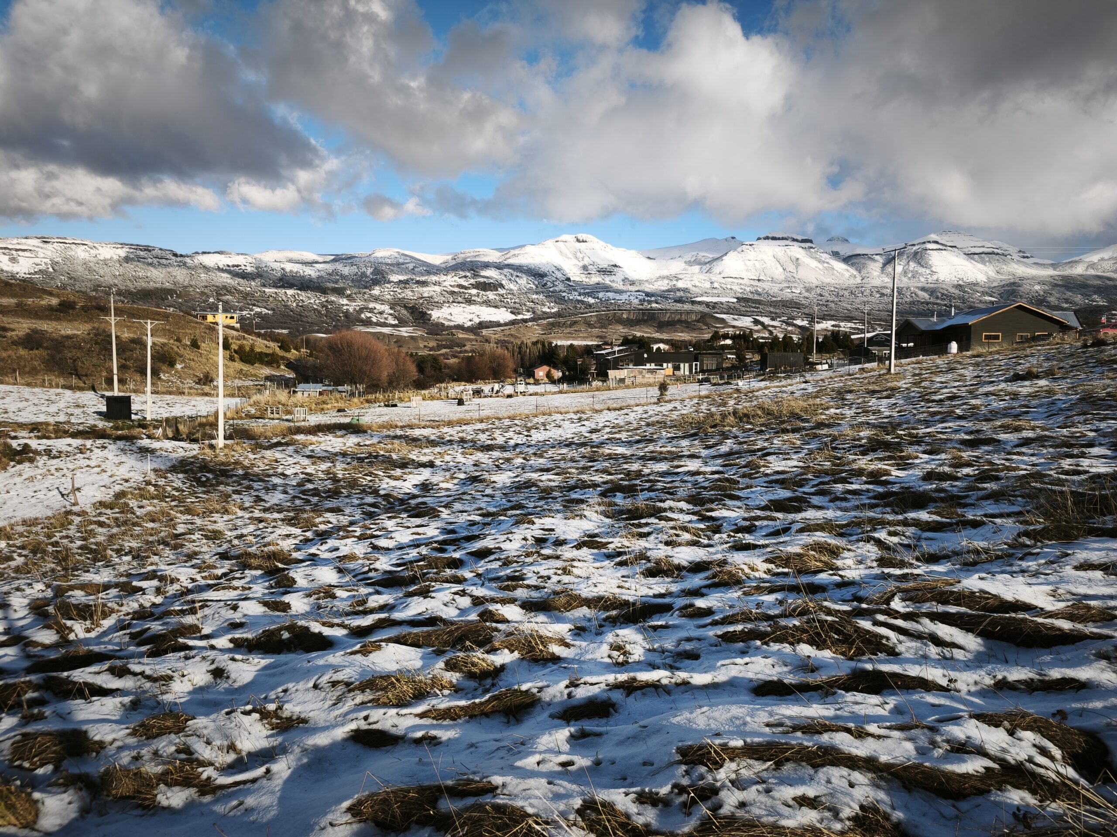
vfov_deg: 58.9
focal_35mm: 23
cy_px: 418
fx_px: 742
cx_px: 558
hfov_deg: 73.9
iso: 50
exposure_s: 1/2186
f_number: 1.7
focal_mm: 5.35
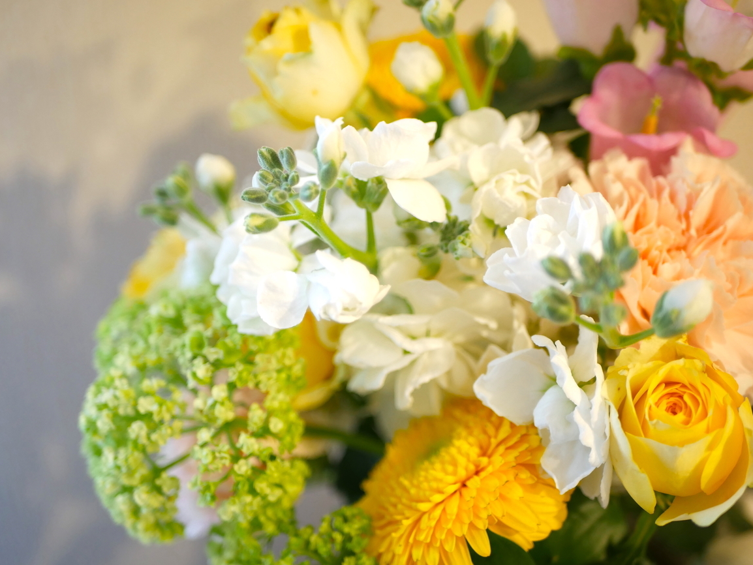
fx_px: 1131
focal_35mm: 52
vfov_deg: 28.0
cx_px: 376
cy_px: 293
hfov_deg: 36.8
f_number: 1.7
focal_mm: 25
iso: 500
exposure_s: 1/60
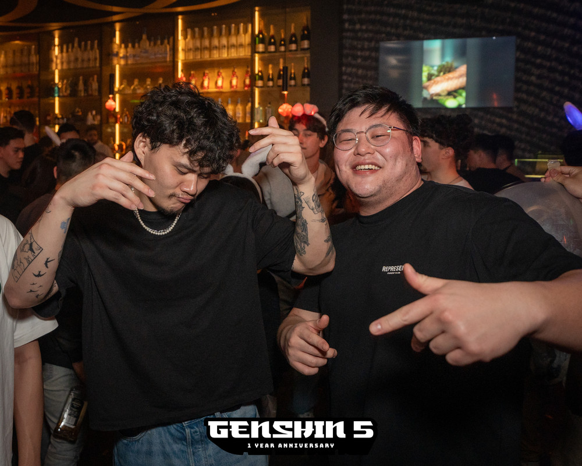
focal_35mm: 27
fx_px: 464
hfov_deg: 61.9
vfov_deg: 52.6
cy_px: 169
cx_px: 176
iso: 1250
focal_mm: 16
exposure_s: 1/125
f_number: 2.8
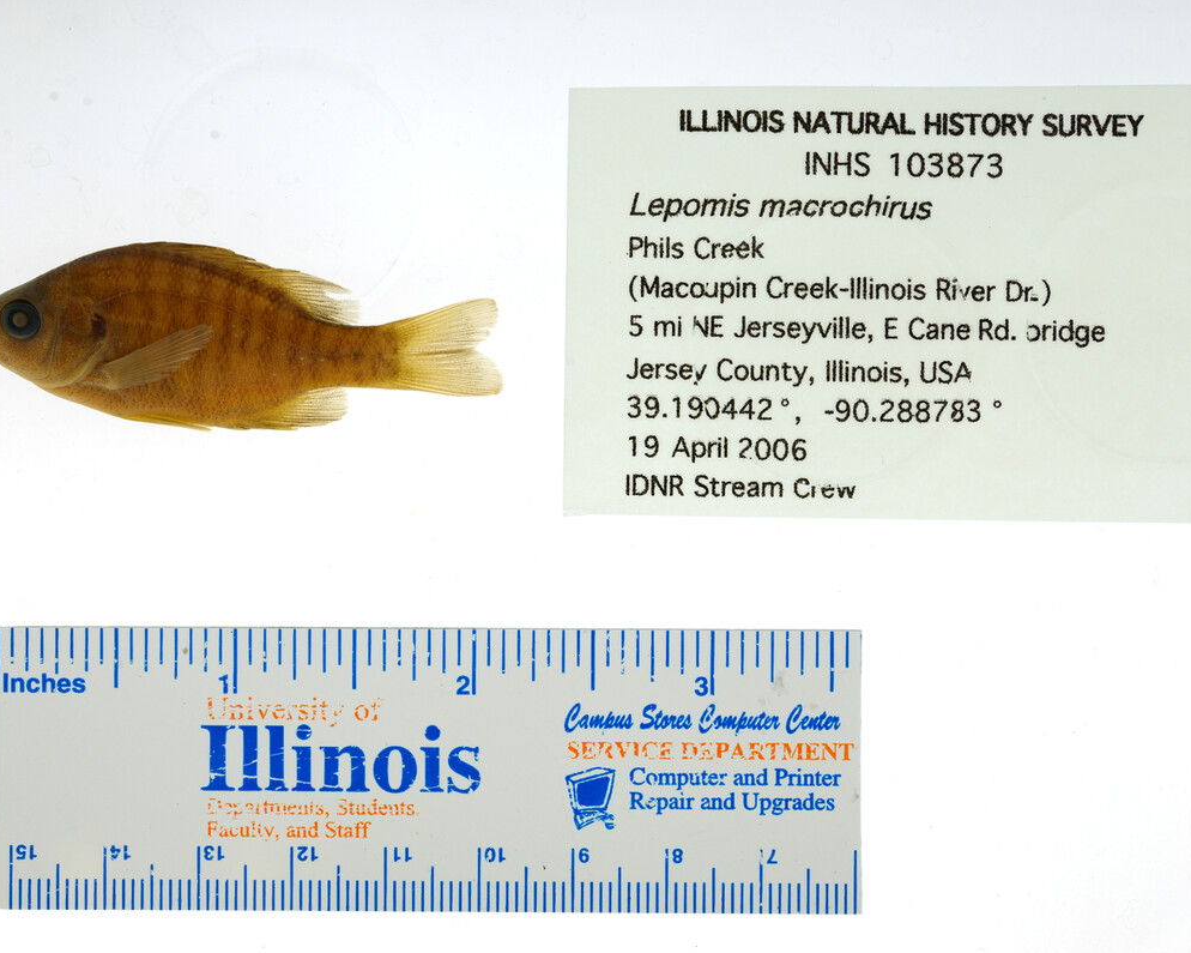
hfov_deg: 27.8
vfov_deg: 22.5
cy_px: 478
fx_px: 2397
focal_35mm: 68
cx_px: 477
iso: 100
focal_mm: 60
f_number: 10
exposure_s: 1/200
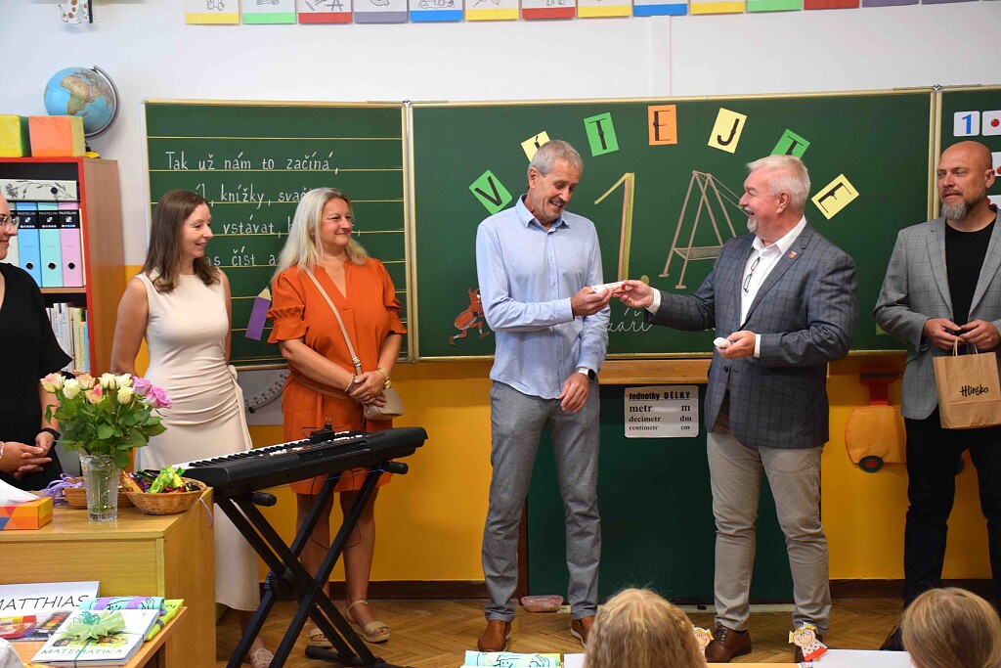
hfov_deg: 37.8
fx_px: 1460
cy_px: 334
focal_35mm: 52
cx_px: 500
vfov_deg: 25.8
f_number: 4.2
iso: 1000
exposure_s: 1/60
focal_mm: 35
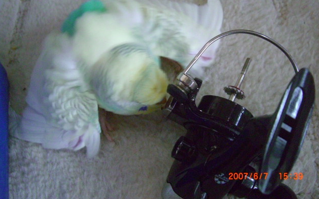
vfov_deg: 31.2
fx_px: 356
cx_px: 160
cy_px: 79
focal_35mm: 41
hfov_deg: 48.2
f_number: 2.8
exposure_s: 1/80
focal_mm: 7.9
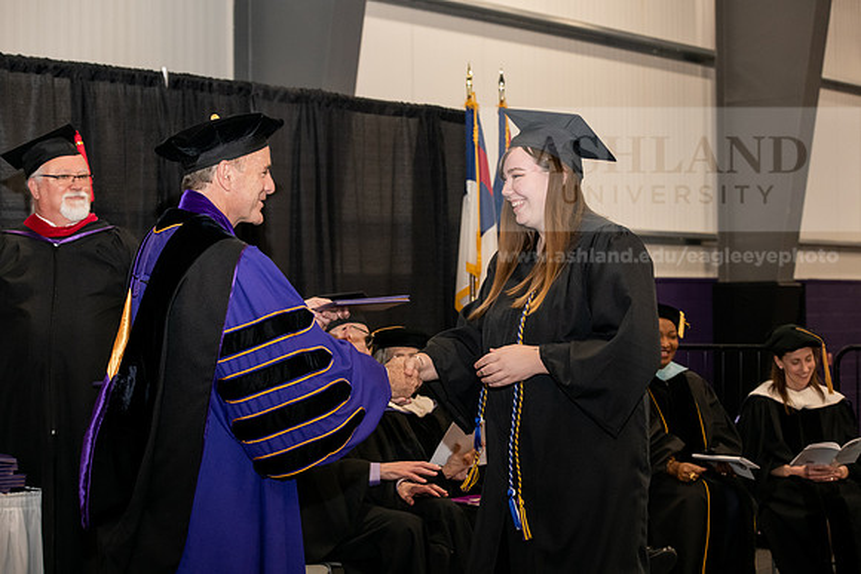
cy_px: 287
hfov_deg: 28.8
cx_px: 430
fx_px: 1674
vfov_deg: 19.5
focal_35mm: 70
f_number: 5.6
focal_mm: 70
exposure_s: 1/200
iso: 2500
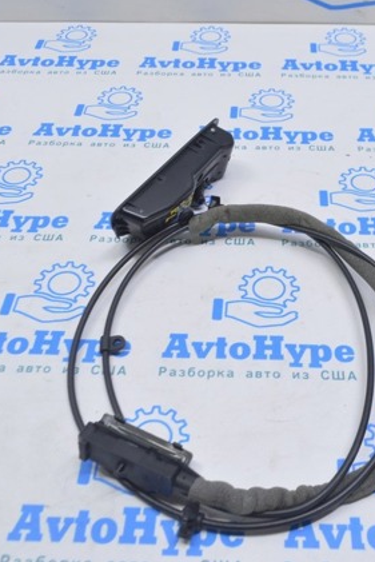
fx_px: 640
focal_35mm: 41
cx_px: 242
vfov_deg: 47.4
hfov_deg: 32.5
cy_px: 281
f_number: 5.6
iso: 400
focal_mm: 18
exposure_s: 1/20
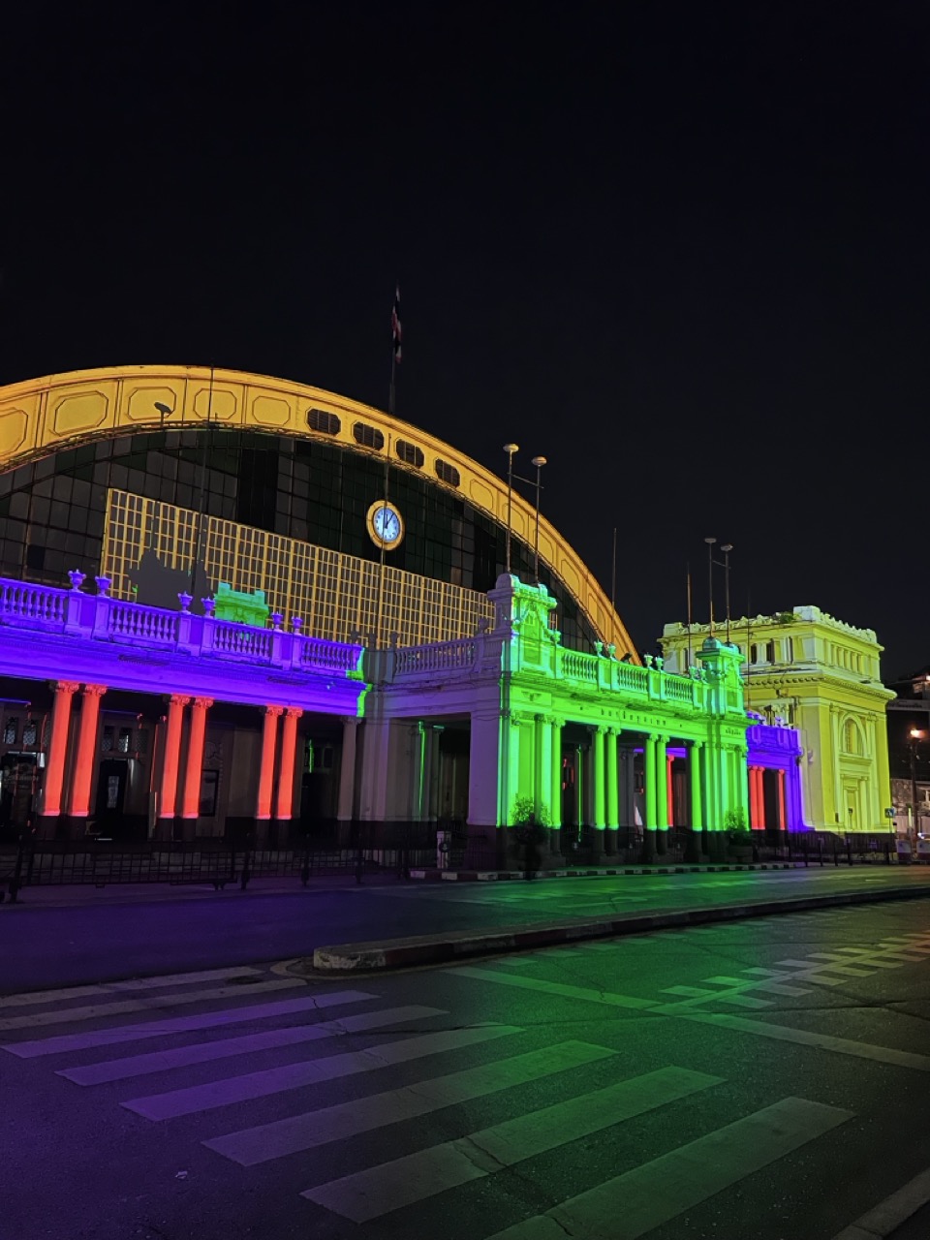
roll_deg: -1.5
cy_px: 620
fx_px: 931
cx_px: 465
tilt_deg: +11.5
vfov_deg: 67.3
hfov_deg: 53.1
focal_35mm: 26
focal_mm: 5.7
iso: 640
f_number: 1.5
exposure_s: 1/30
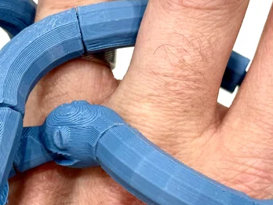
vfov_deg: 12.9
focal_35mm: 115
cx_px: 109
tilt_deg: -58.7
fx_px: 907
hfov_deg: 17.1
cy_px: 122
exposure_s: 1/59
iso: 100
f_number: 1.78
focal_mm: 6.86
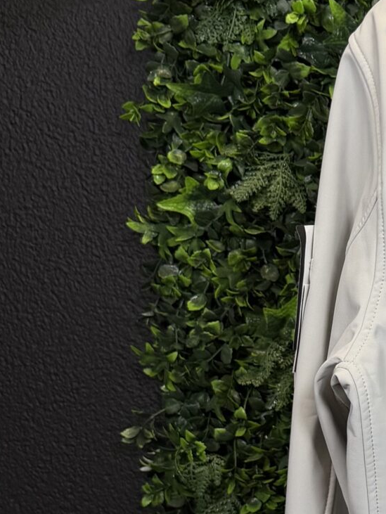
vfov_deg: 23.1
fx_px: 1248
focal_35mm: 84
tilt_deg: -6.4
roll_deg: -1.3
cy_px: 356
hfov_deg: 15.5
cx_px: 660
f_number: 1.78
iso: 50
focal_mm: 6.76
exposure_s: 1/129
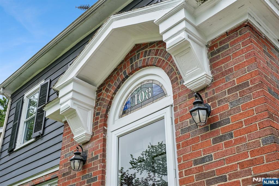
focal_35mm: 42
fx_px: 325
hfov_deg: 46.4
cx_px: 140
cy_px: 93
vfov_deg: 31.9
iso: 200
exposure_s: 1/160
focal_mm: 28
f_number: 8
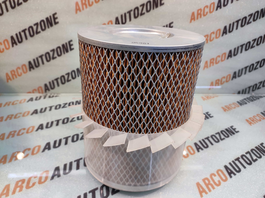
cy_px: 99
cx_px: 132
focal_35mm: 17
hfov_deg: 91.1
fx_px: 130
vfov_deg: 74.7
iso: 335
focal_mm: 4.74
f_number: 1.79
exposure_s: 1/50
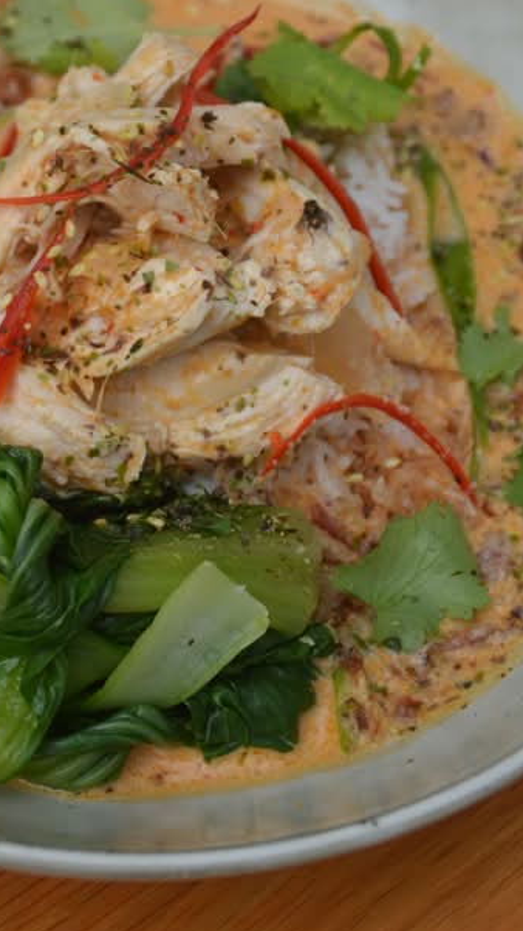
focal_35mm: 82
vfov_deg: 25.8
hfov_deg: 14.7
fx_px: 2022
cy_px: 352
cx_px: 234
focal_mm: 38
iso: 100
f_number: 7.1
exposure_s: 1/200
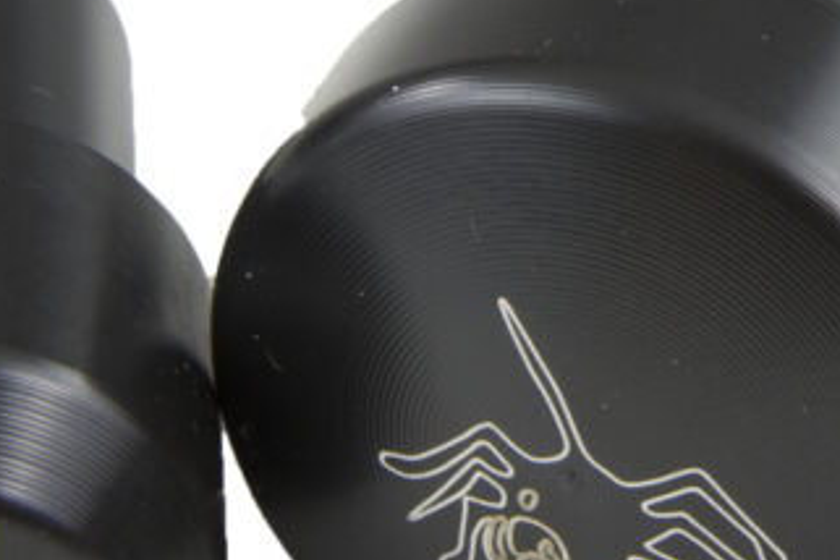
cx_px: 741
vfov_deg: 5.4
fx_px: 5926
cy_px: 336
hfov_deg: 8.1
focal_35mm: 254
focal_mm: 68
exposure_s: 1/2
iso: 100
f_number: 14
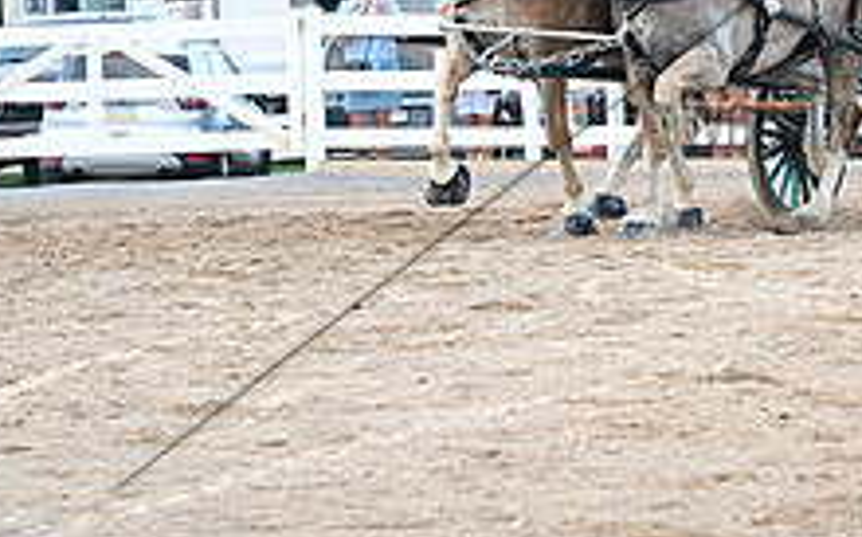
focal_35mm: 323
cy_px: -100
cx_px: 886
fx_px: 7580
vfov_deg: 4.0
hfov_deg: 6.5
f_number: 6.3
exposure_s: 1/516
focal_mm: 120
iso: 2500
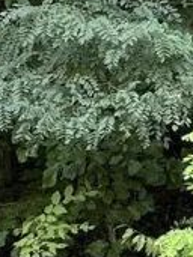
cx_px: 296
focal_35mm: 192
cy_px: 328
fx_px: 1429
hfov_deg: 7.6
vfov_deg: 10.1
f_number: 1.78
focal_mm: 6.76
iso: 80
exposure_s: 1/121
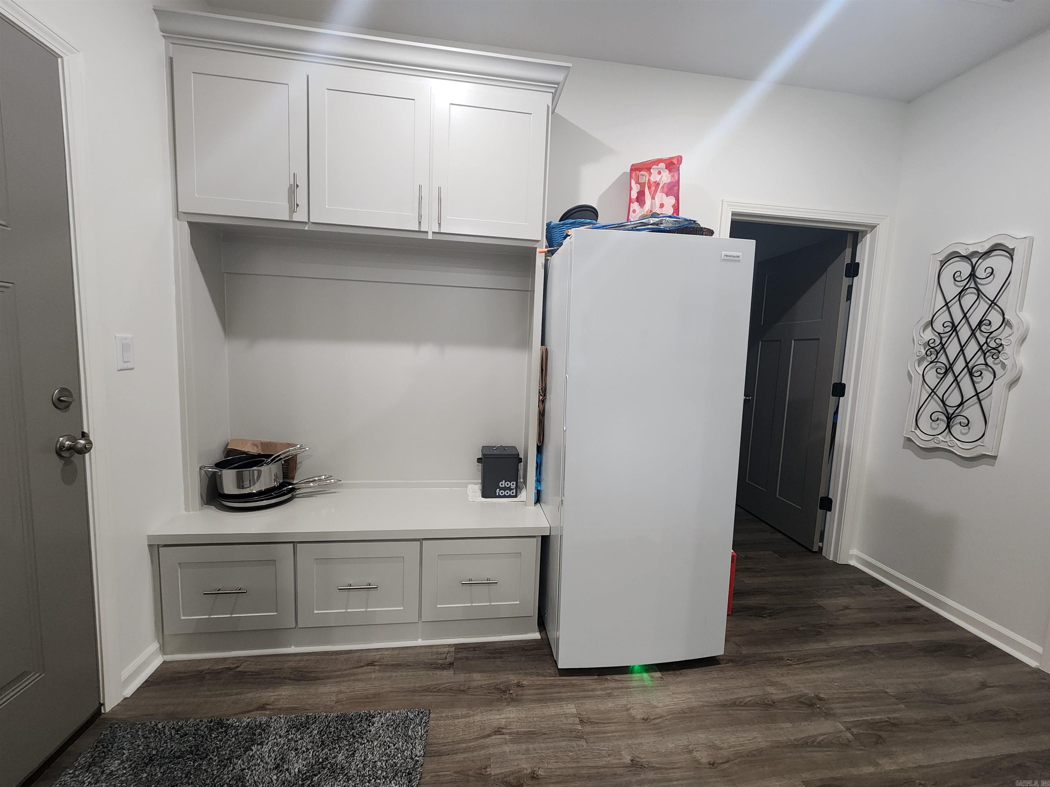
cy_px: 394
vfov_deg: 89.9
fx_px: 394
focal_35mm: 13
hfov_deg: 106.2
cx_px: 525
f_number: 2.2
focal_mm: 2.2
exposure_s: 1/60
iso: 320
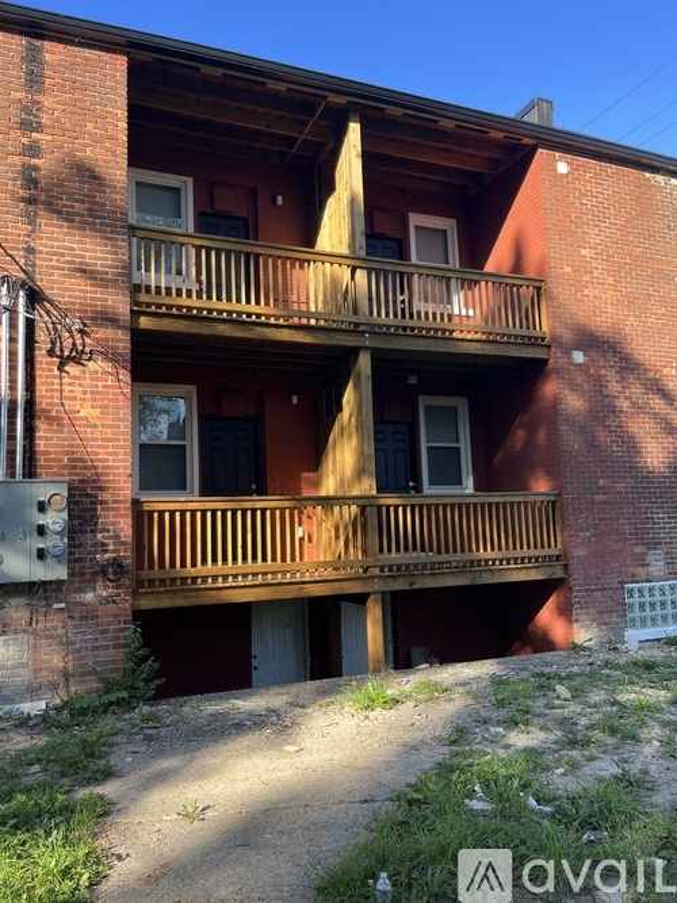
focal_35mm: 26
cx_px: 338
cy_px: 452
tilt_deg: +5.6
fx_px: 678
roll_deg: +2.1
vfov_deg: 67.3
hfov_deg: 53.0
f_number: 1.6
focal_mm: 5.1
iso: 50
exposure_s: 1/463
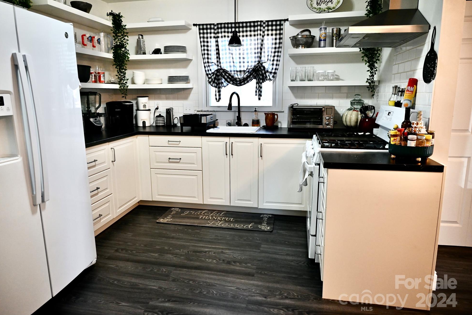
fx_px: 328
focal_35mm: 25
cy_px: 156
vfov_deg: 51.3
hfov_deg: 71.5
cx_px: 229
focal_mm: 24
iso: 1600
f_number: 4
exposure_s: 1/125
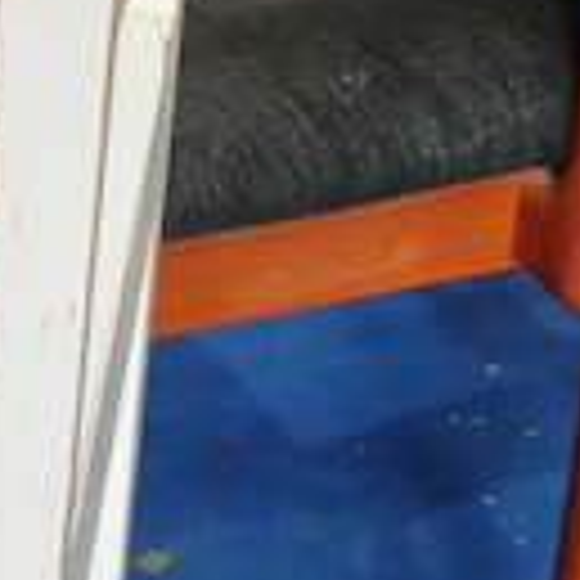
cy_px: -283
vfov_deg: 8.5
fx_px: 3829
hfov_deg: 8.1
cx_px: -751
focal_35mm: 202
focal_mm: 5.35
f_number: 1.7
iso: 1000
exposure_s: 1/33.3
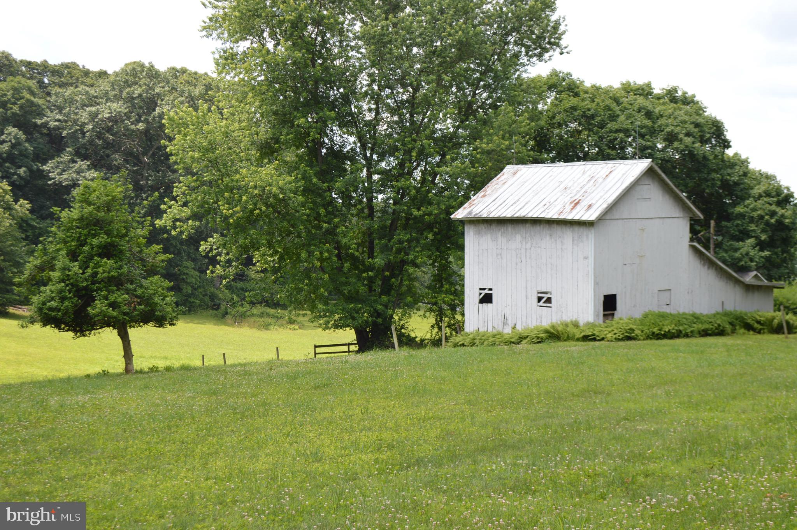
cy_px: 265
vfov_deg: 23.7
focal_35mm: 57
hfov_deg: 35.1
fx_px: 1261
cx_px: 398
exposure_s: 1/160
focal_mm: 38
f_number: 6.3
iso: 100
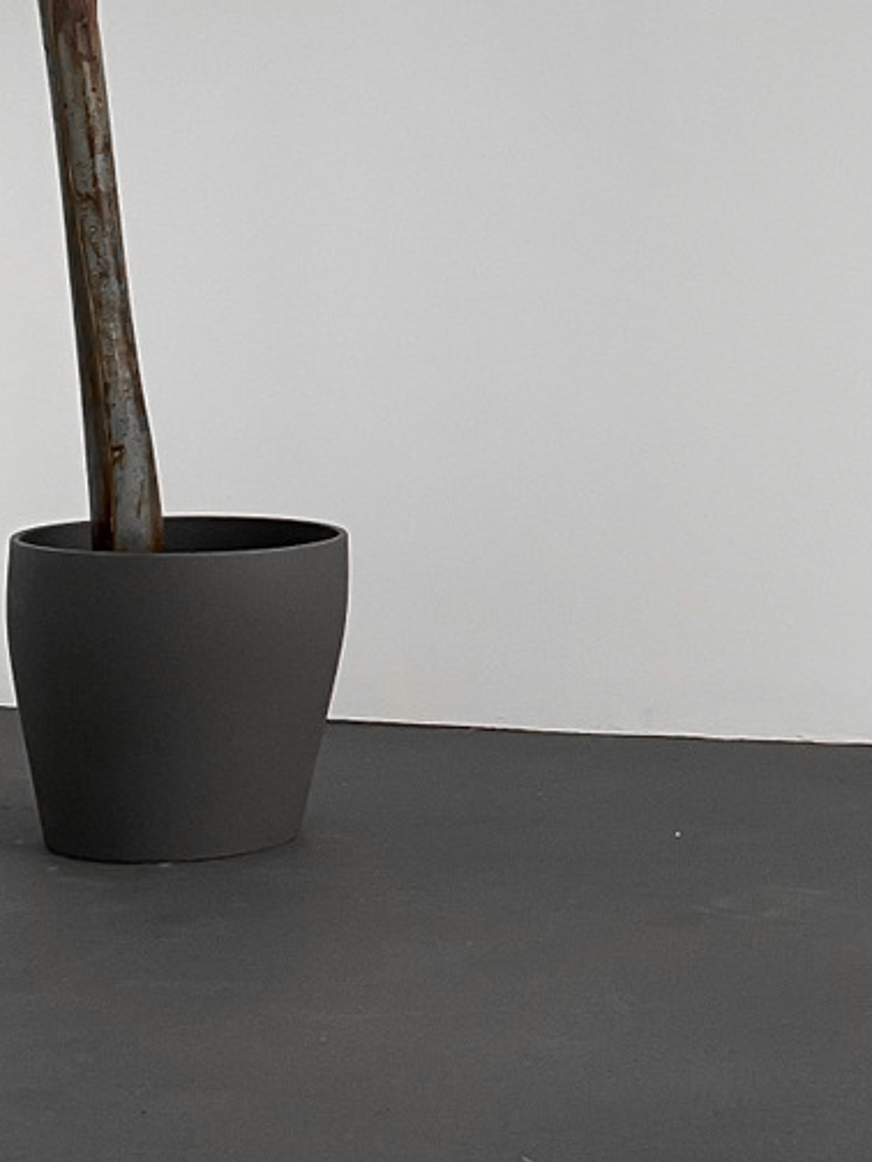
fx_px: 3090
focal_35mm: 92
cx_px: 1331
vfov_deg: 21.0
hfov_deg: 14.9
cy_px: 219
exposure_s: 1/120
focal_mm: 3
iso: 50
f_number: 1.8
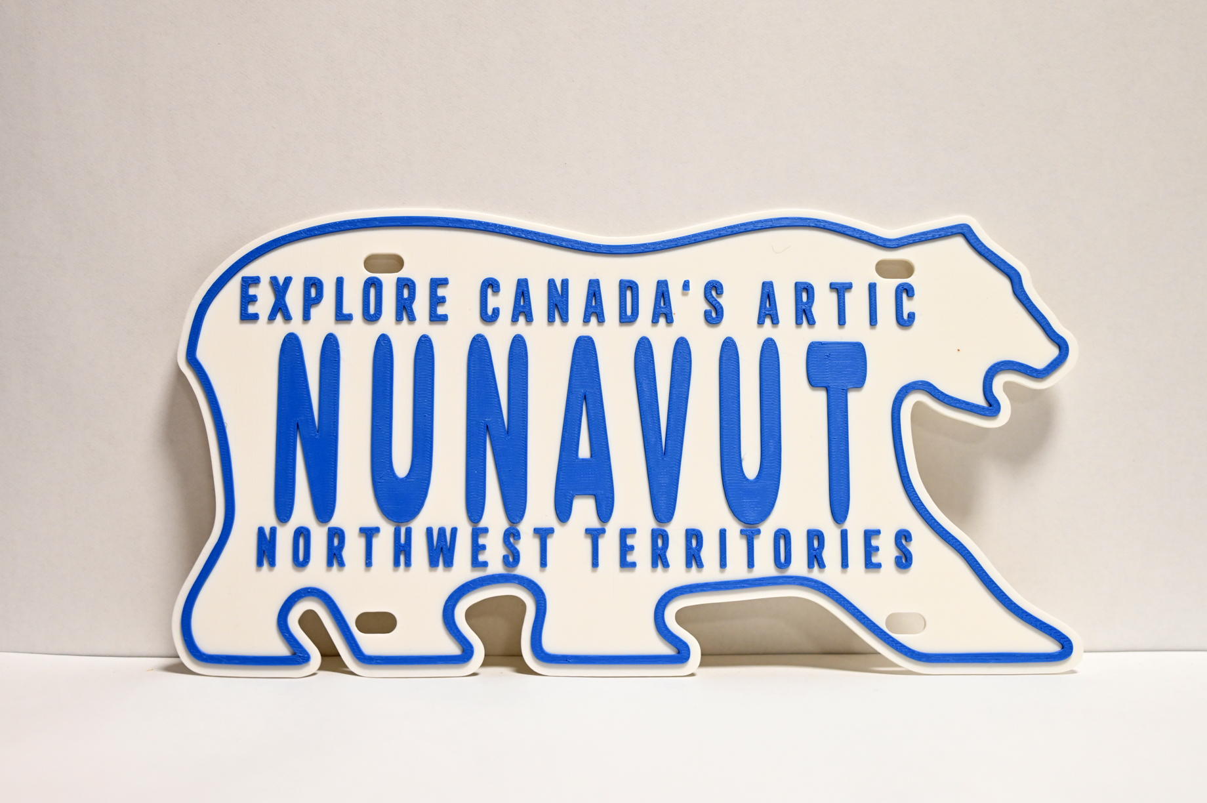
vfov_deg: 28.0
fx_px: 1608
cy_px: 402
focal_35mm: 48
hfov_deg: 41.1
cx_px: 604
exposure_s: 1/125
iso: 1600
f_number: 4
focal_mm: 48
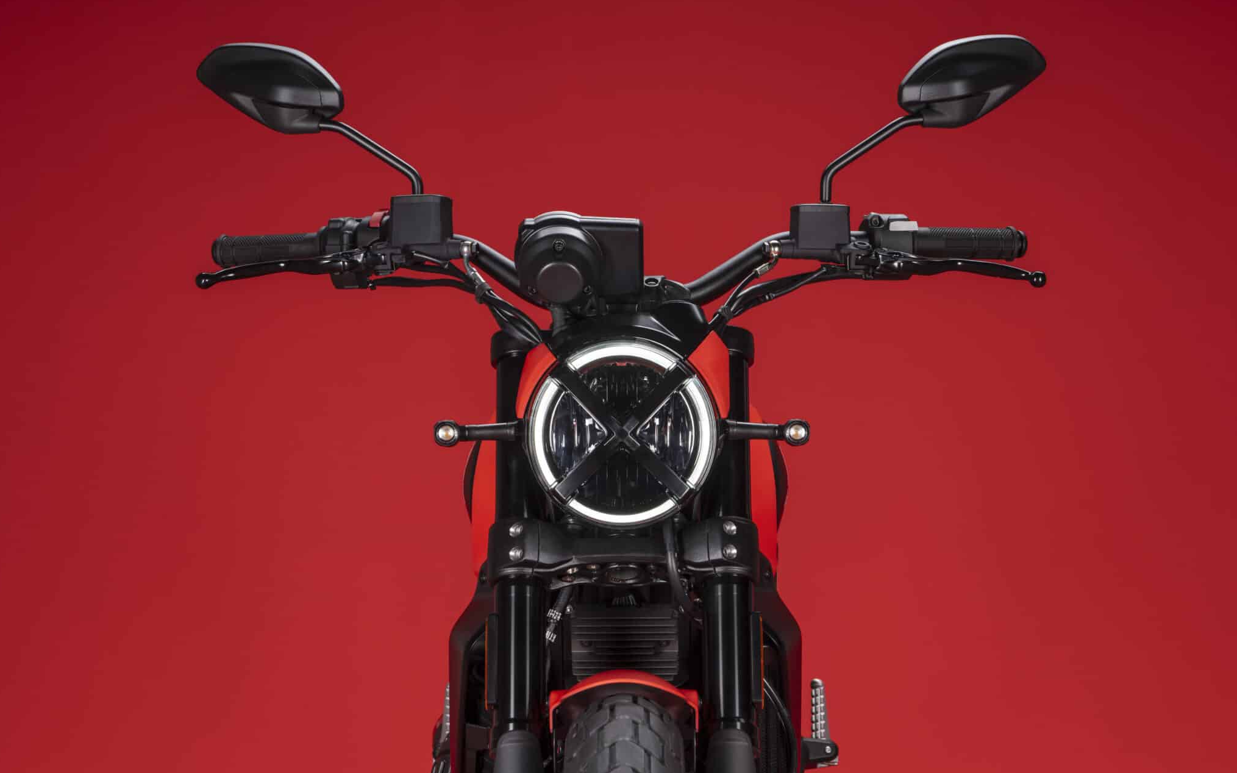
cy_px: 394
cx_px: 616
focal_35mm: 108
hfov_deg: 19.3
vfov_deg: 12.1
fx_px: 3641
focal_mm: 105
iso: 100
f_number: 11
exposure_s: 1/160
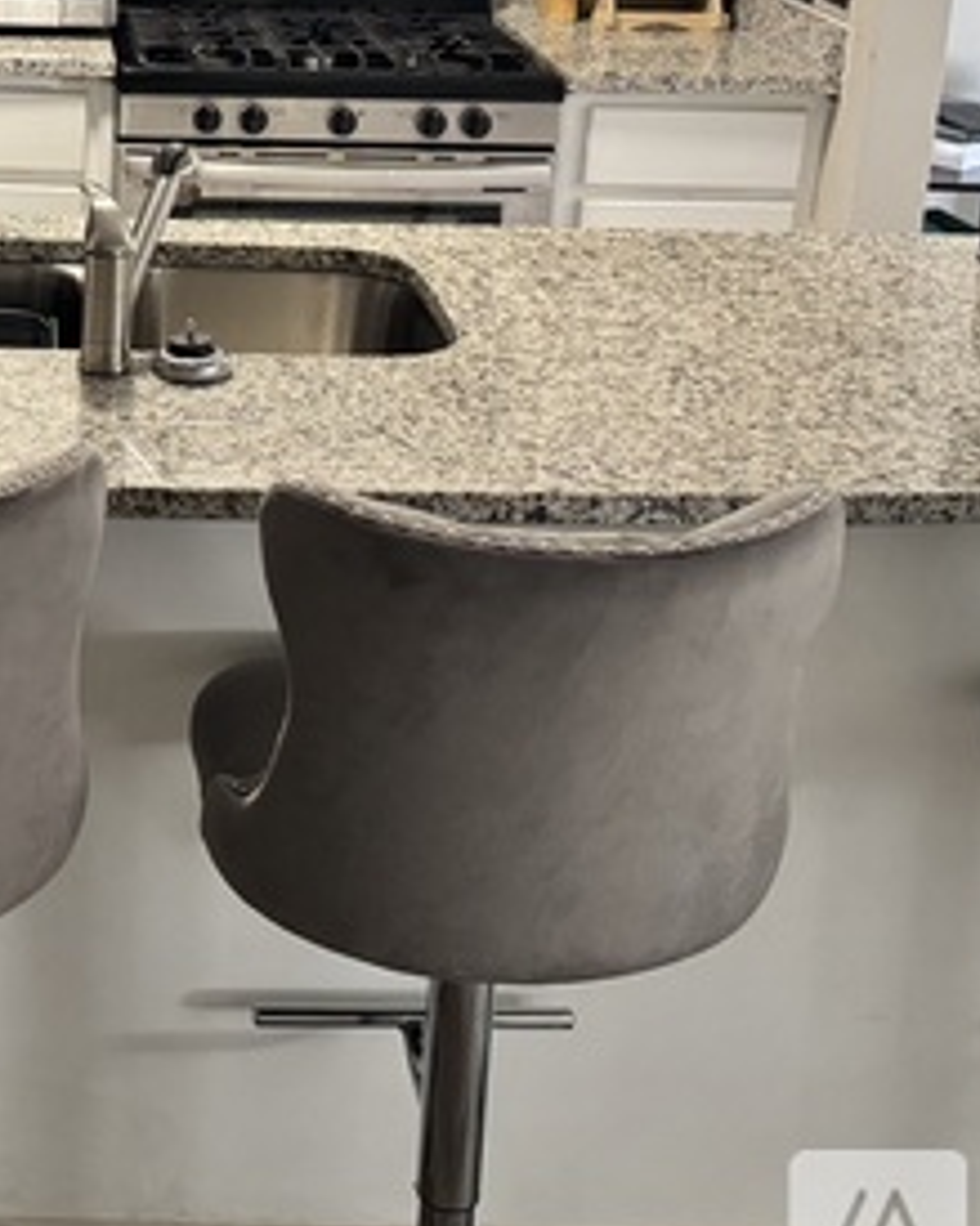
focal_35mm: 57
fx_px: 2068
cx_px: 20
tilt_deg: -16.2
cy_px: 210
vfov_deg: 32.0
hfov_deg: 25.5
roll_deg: -1.2
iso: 400
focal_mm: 6.76
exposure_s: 1/60
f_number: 1.78
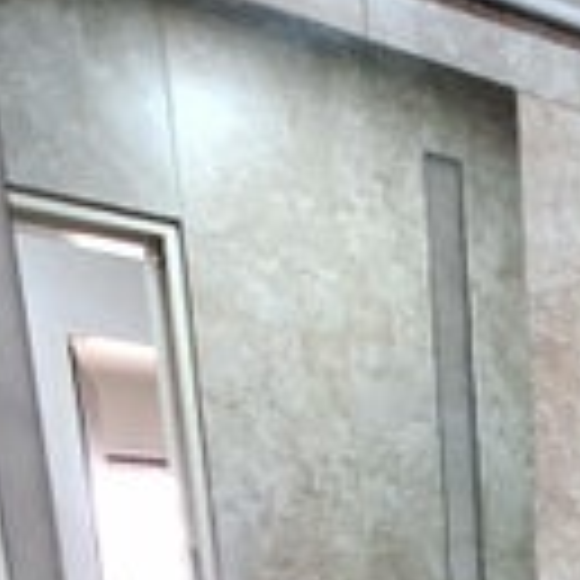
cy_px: 922
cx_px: 859
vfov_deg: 22.9
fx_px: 1081
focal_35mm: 57
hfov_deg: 24.0
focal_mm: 1.74
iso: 200
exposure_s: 1/25
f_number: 2.2
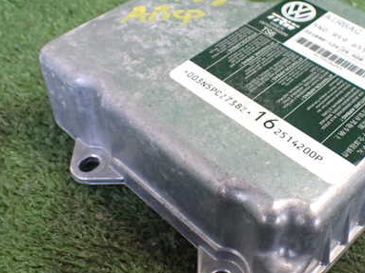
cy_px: 135
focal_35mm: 47
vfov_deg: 30.9
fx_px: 495
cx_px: 231
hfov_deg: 40.1
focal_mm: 5.4
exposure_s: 1/60
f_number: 2.3
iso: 800
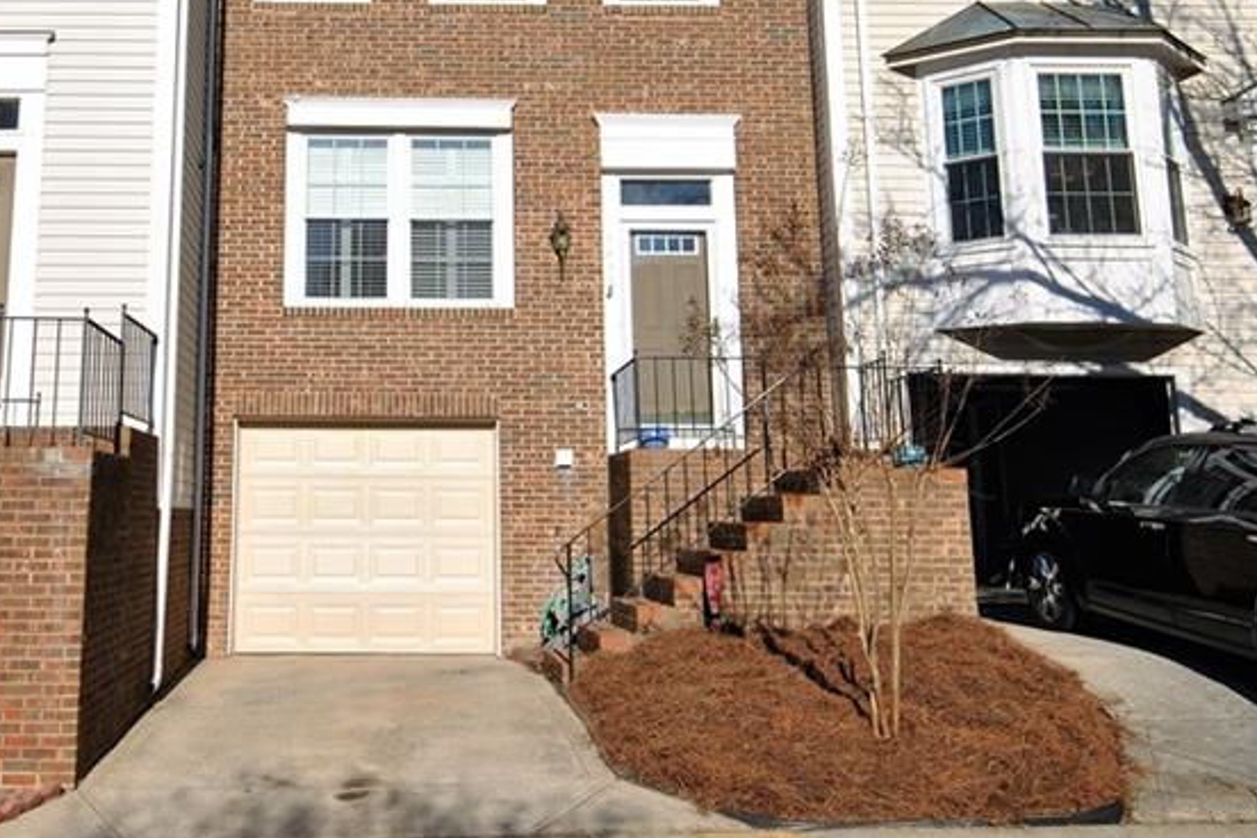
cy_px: 241
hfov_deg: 48.6
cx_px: 405
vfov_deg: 33.7
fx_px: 1362
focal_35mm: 39
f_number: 9
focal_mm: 14
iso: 100
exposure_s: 1/320
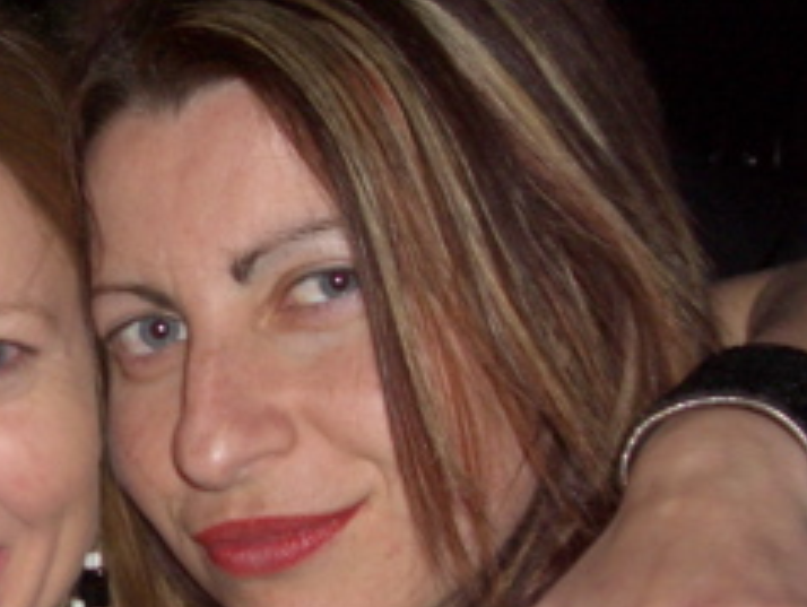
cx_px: -51
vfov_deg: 15.7
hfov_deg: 20.0
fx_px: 2194
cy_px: 410
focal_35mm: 94
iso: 100
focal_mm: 5.8
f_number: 2.6
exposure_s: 1/60
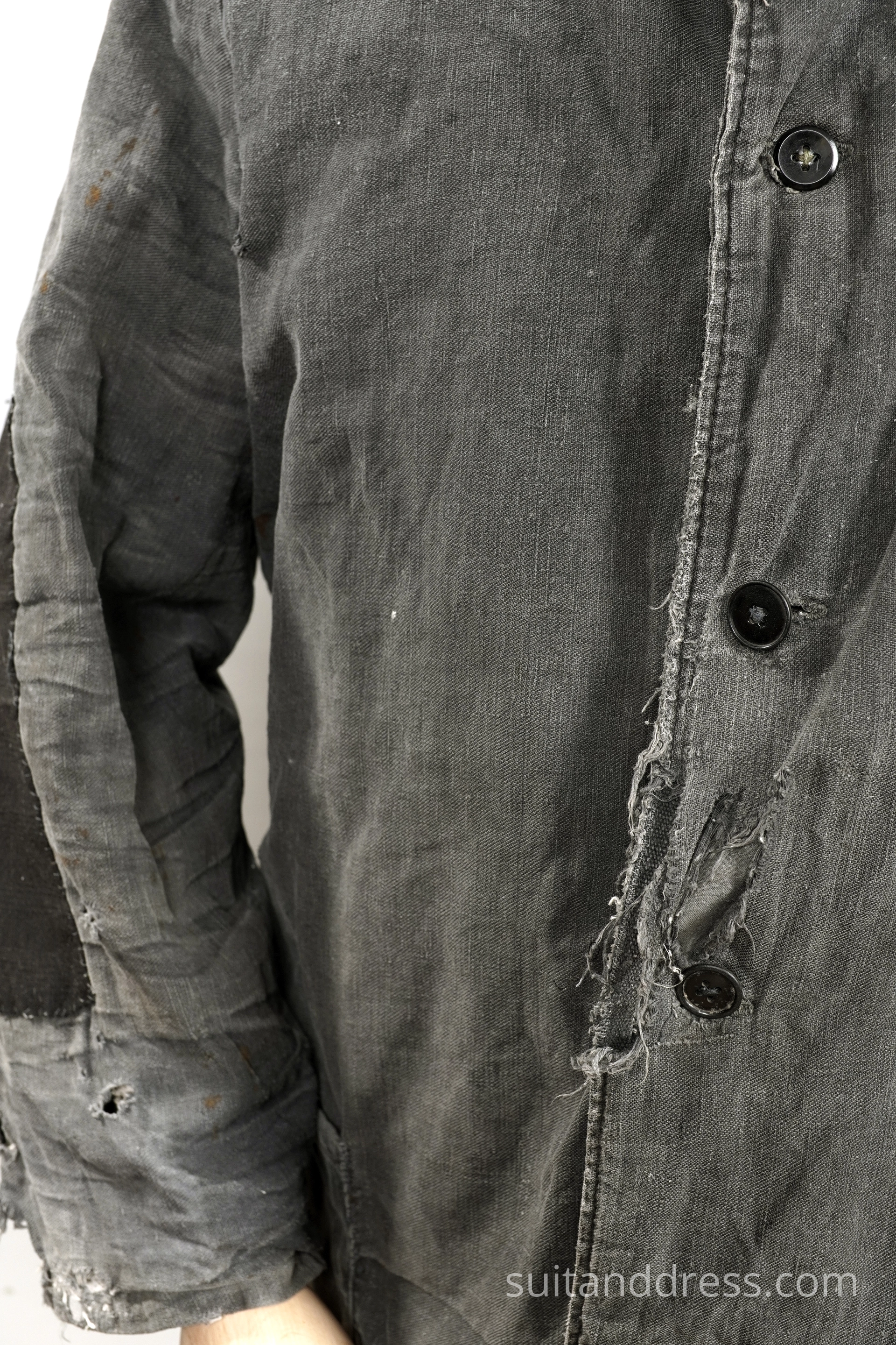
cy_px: 672
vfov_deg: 41.1
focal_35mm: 48
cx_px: 448
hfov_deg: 28.1
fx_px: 1792
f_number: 5
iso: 400
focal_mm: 32
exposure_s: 1/20
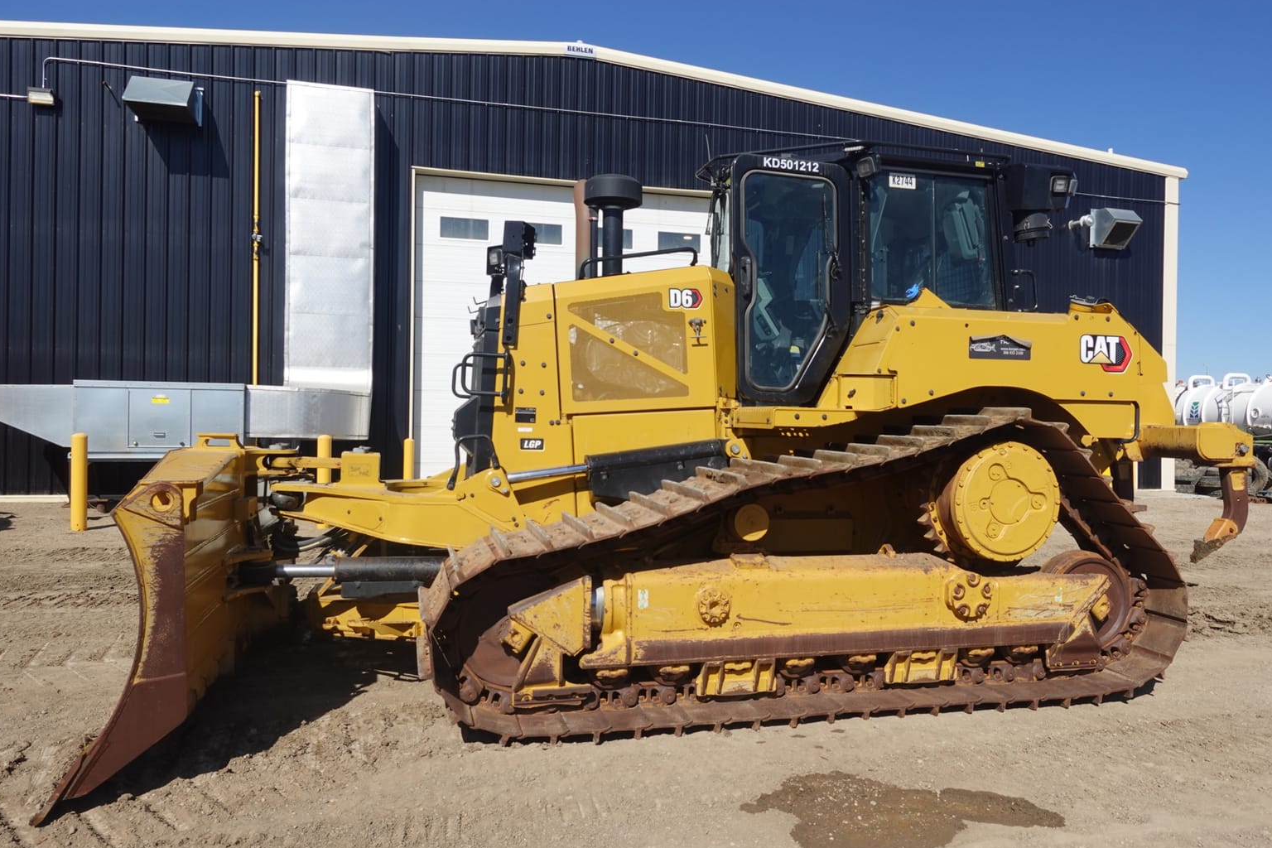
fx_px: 883
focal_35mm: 25
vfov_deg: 51.3
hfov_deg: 71.5
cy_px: 433
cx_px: 653
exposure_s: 1/640
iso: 125
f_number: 5.6
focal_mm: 9.4
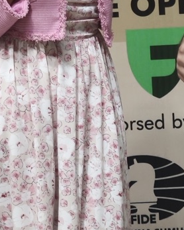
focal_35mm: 207
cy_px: 83
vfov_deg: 9.3
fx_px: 1408
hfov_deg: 7.5
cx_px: 122
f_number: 1.9
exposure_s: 1/50
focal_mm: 7.1
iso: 800
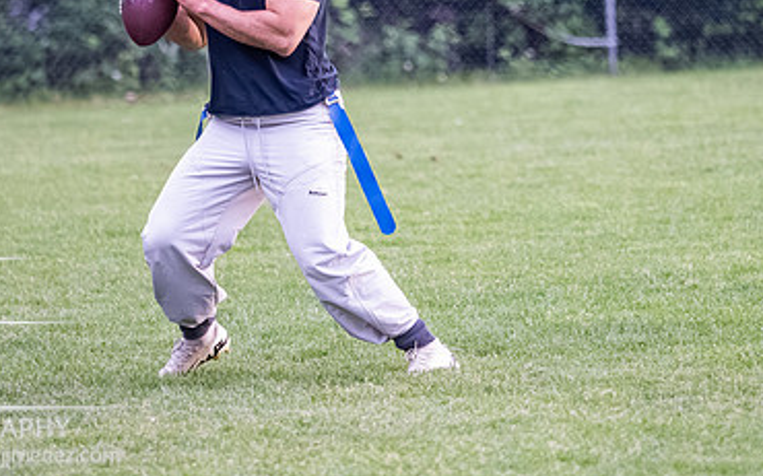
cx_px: 439
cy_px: 32
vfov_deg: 2.6
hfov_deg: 4.2
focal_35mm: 498
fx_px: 10352
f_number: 2.8
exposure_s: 1/1250
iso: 4000
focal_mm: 150
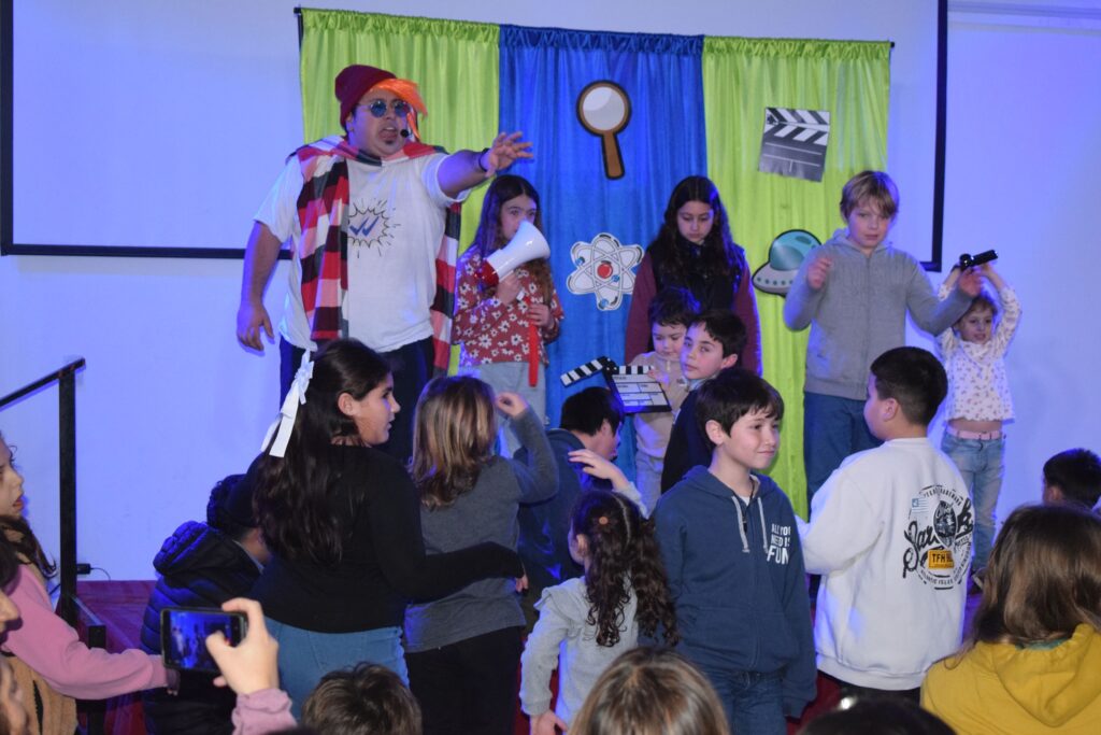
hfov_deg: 24.6
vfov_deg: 16.6
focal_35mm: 82
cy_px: 368
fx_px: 2523
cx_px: 550
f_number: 5.6
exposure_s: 1/60
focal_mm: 55
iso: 3200
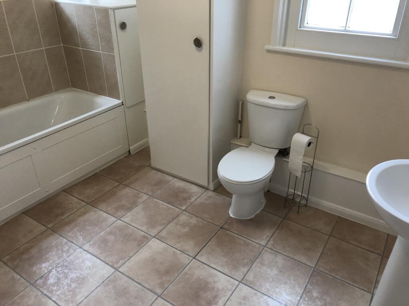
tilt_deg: -28.6
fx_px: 331
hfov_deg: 63.4
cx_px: 204
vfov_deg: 49.7
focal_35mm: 28
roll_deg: +0.3
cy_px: 153
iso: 50
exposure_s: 1/17
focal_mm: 4
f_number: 1.8
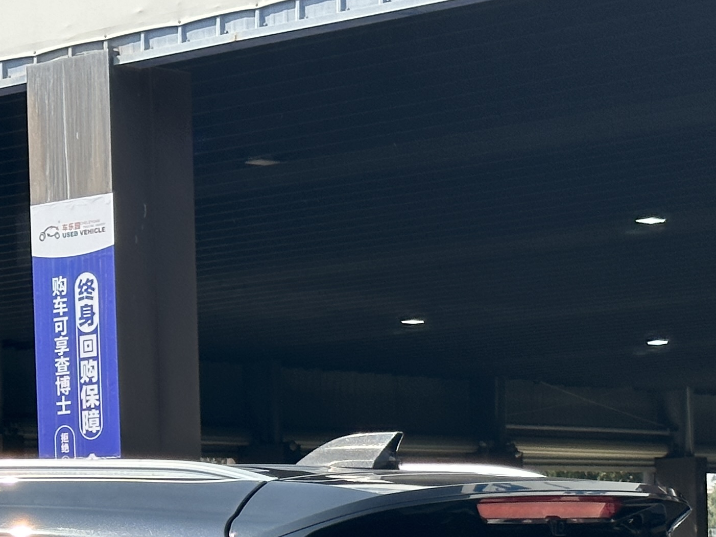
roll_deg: +2.1
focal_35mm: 138
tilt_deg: -3.0
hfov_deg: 14.0
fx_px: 2855
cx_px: -61
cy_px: 704
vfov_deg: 10.5
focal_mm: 6.86
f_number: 1.78
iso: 64
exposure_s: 1/2890
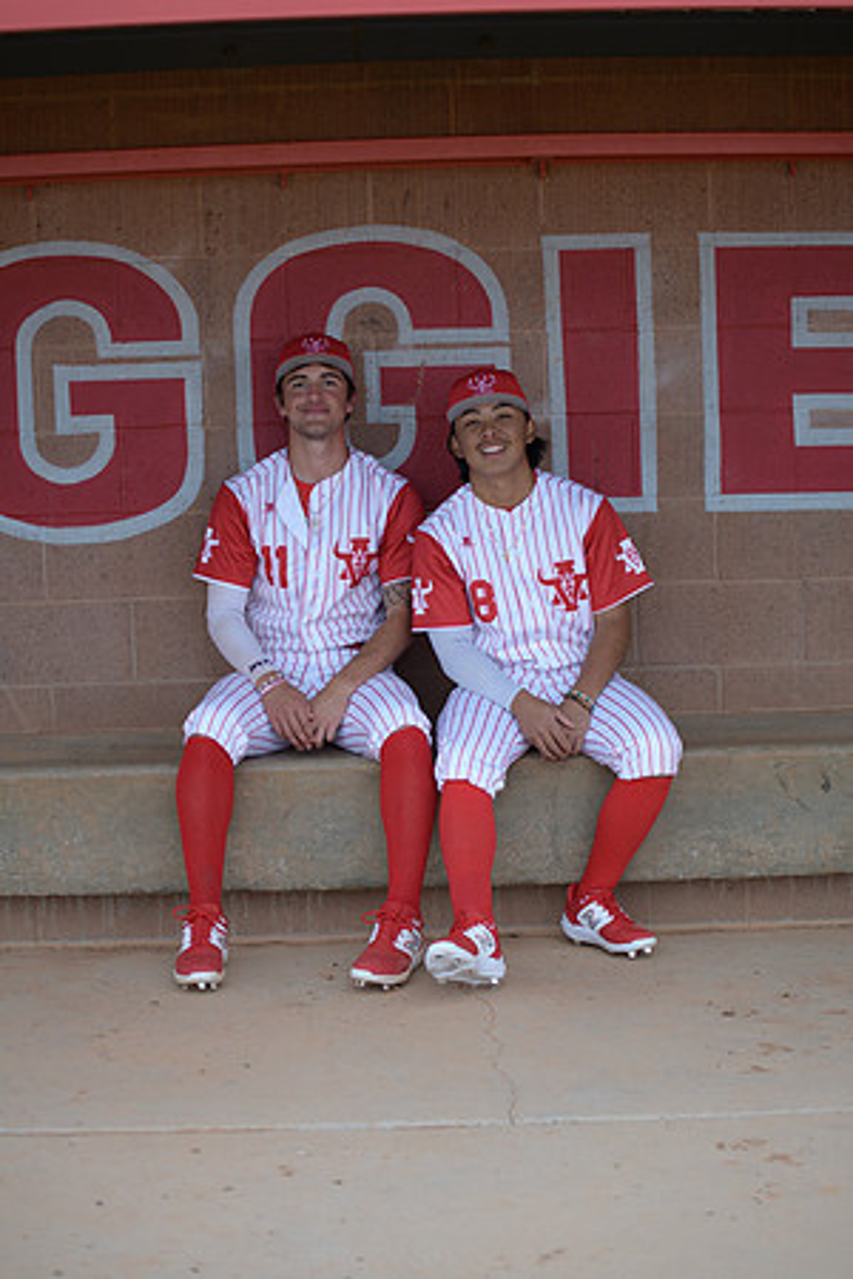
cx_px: 426
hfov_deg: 19.5
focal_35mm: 70
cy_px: 640
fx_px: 2488
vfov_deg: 28.8
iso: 100
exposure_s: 1/320
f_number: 2.8
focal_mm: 70
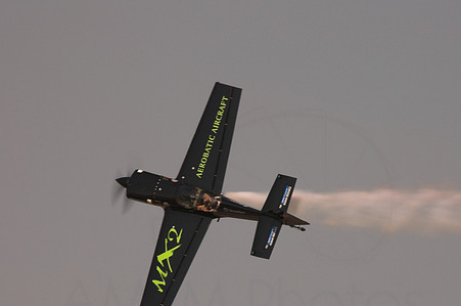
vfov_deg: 1.7
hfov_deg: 2.6
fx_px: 10354
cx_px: 240
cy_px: 195
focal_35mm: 810
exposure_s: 1/200
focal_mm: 420
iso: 200
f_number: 20
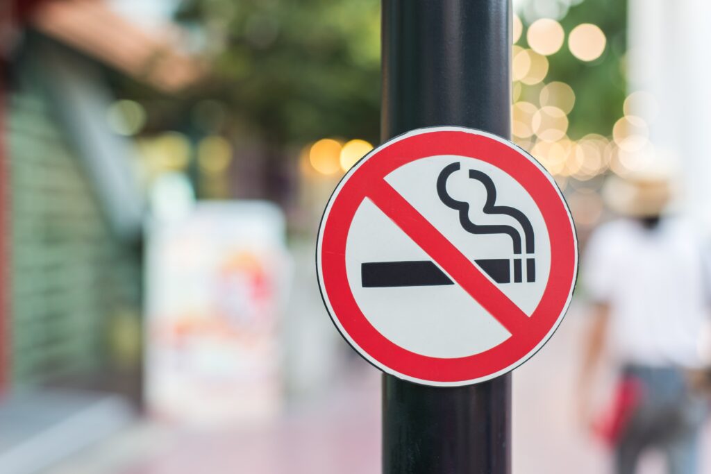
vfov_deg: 27.0
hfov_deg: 39.6
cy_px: 237
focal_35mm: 50
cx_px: 356
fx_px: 988
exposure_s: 1/80
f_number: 2.8
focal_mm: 50
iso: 100
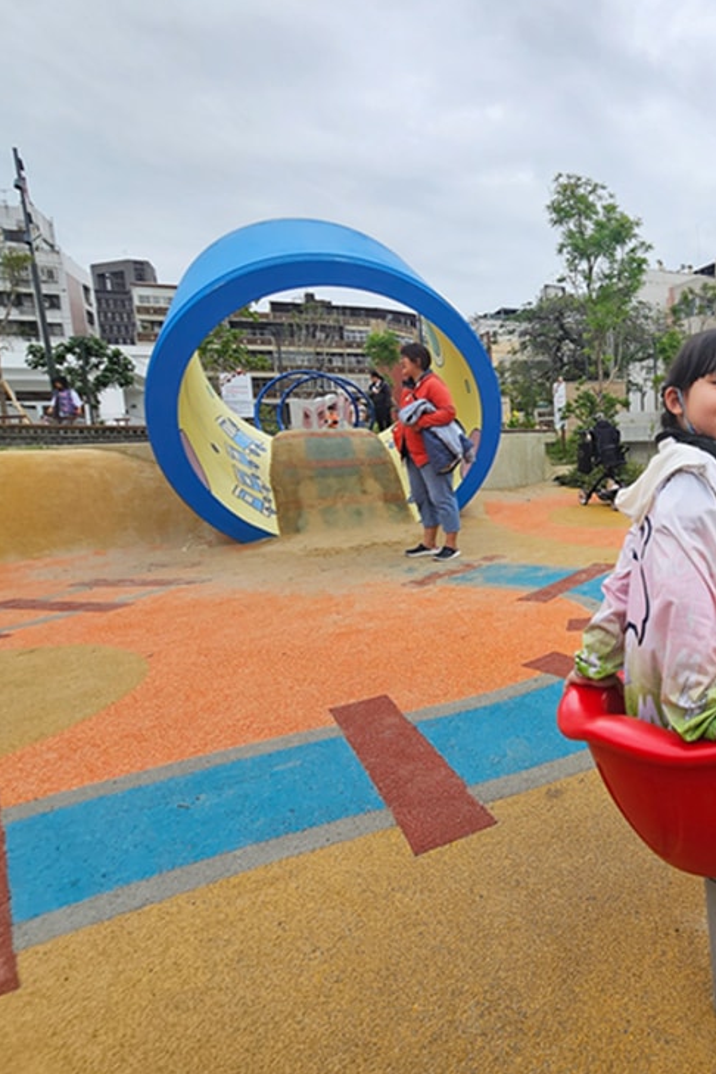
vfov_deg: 86.8
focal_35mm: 19
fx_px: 567
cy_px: 511
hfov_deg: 55.7
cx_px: 648
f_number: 2.2
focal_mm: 2.2
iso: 50
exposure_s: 1/1145
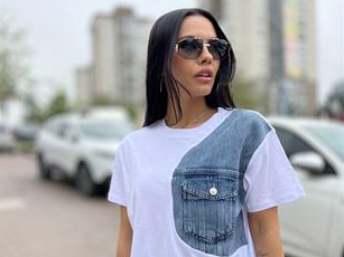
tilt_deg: -1.6
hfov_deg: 52.6
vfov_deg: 40.3
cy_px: 164
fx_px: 348
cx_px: 171
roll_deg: +2.4
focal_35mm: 35
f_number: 1.5
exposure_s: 1/2353
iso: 50
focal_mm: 5.7
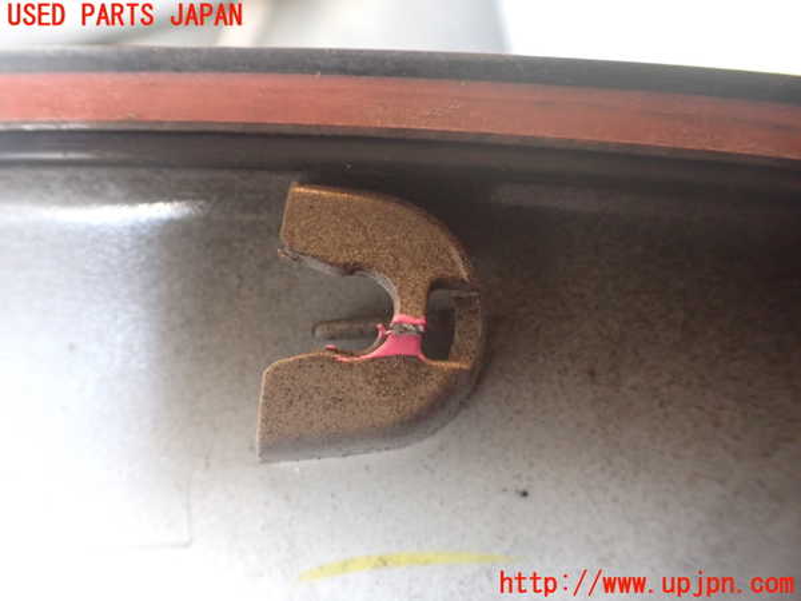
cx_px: 400
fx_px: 694
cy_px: 300
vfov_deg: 46.8
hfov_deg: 60.0
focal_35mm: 30
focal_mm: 5.4
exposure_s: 1/30
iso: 1000
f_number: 2.3
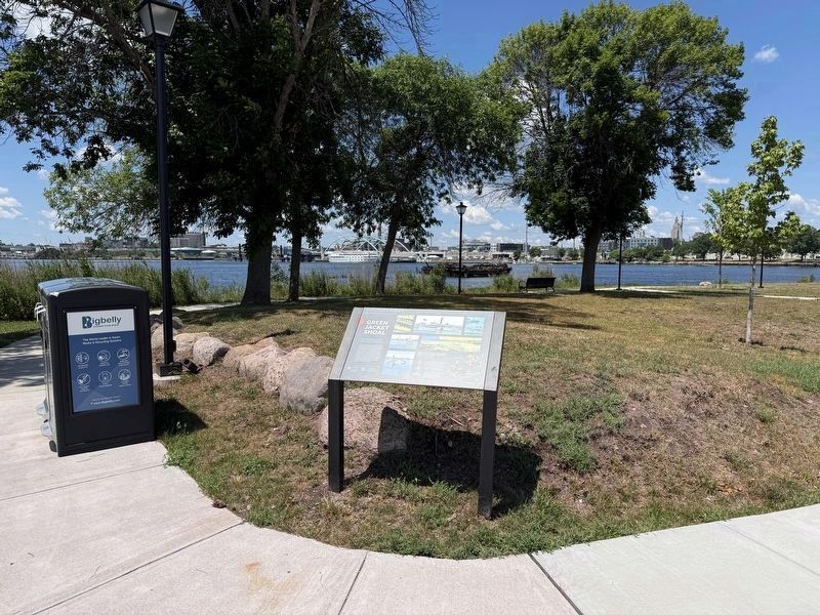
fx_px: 569
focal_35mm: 24
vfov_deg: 56.8
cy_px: 308
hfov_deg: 71.6
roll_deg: -0.2
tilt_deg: -4.5
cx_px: 410
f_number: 1.78
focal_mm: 6.76
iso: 80
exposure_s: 1/6173
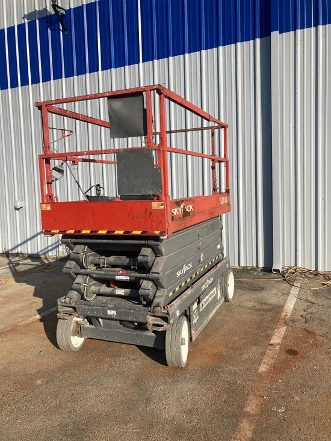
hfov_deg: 49.8
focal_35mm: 28
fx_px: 357
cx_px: 166
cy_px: 220
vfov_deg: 63.4
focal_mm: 3.99
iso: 20
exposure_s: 1/2667
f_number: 1.8
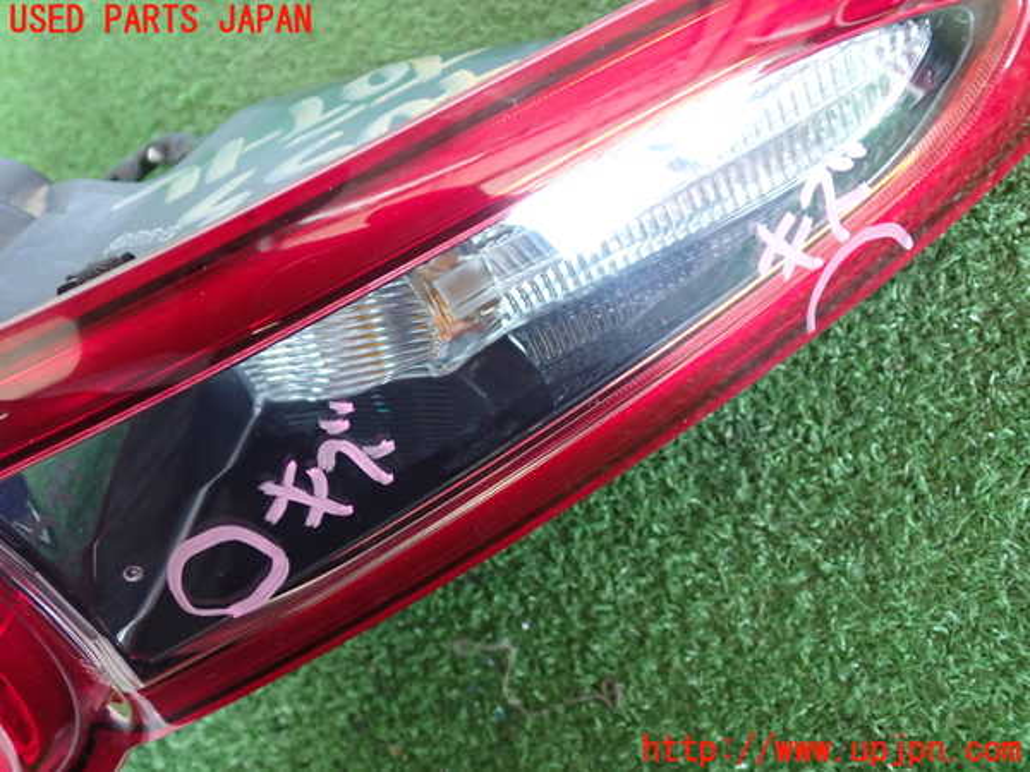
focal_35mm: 36
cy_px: 386
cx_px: 515
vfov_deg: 39.7
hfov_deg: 51.4
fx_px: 1071
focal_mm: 6.37
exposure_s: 1/40
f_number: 2.5
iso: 640
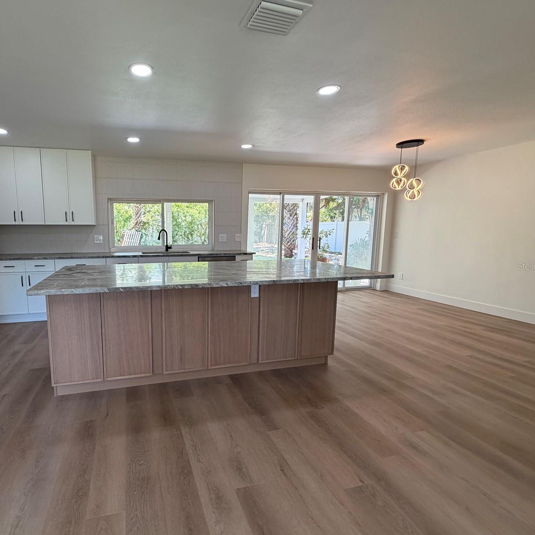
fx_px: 297
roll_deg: +0.0
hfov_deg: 82.0
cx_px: 193
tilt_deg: -7.5
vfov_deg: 84.0
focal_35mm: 17
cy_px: 266
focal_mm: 2.22
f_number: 2.2
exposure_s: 1/120
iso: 160
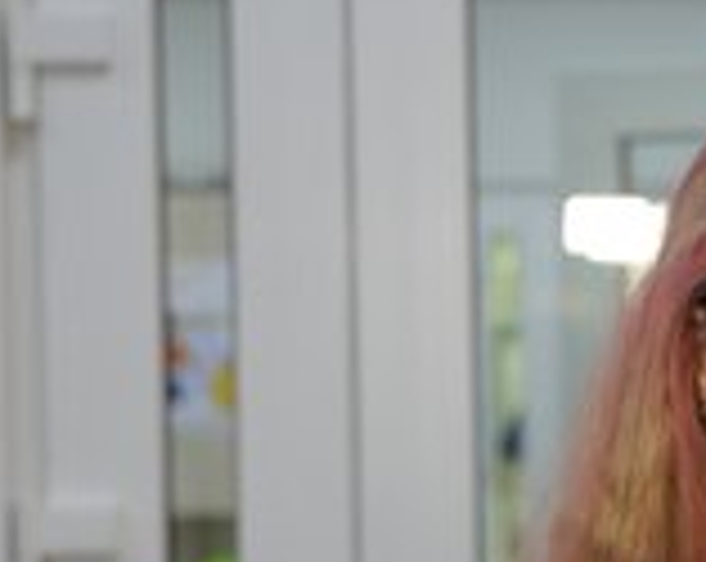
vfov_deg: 8.4
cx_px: 800
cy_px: 573
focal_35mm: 183
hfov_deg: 10.4
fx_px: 3821
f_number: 4
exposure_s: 1/160
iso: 1250
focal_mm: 51
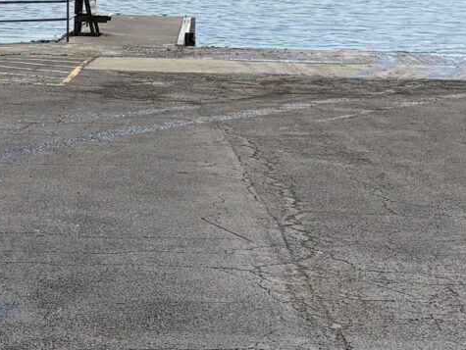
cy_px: -223
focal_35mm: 140
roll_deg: -0.4
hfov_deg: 13.8
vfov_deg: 10.2
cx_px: -26
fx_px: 1886
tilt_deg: +4.9
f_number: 1.6
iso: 50
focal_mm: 5.96
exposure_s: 1/8850
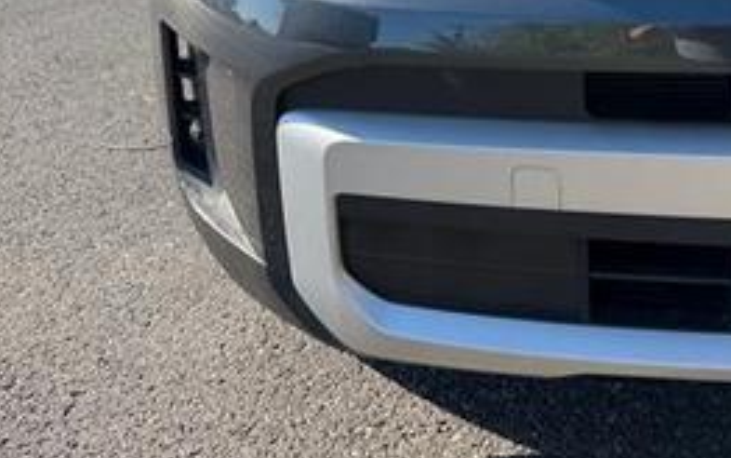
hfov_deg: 40.5
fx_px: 977
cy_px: 3
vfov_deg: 25.1
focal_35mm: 49
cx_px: 488
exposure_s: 1/1464
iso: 80
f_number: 1.78
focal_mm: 6.76
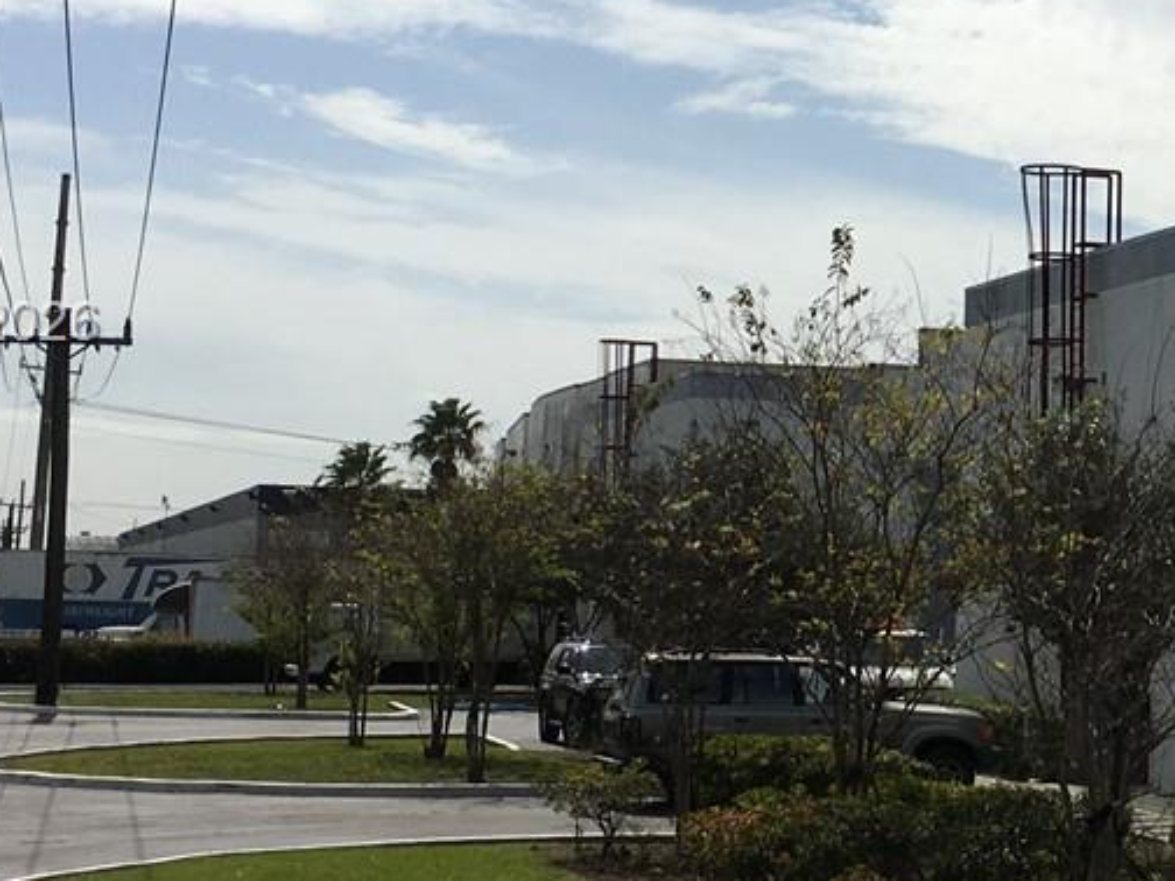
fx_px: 3123
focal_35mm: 92
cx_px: 1238
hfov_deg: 20.5
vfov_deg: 16.0
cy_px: 326
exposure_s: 1/4525
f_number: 2.2
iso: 25
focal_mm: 4.15
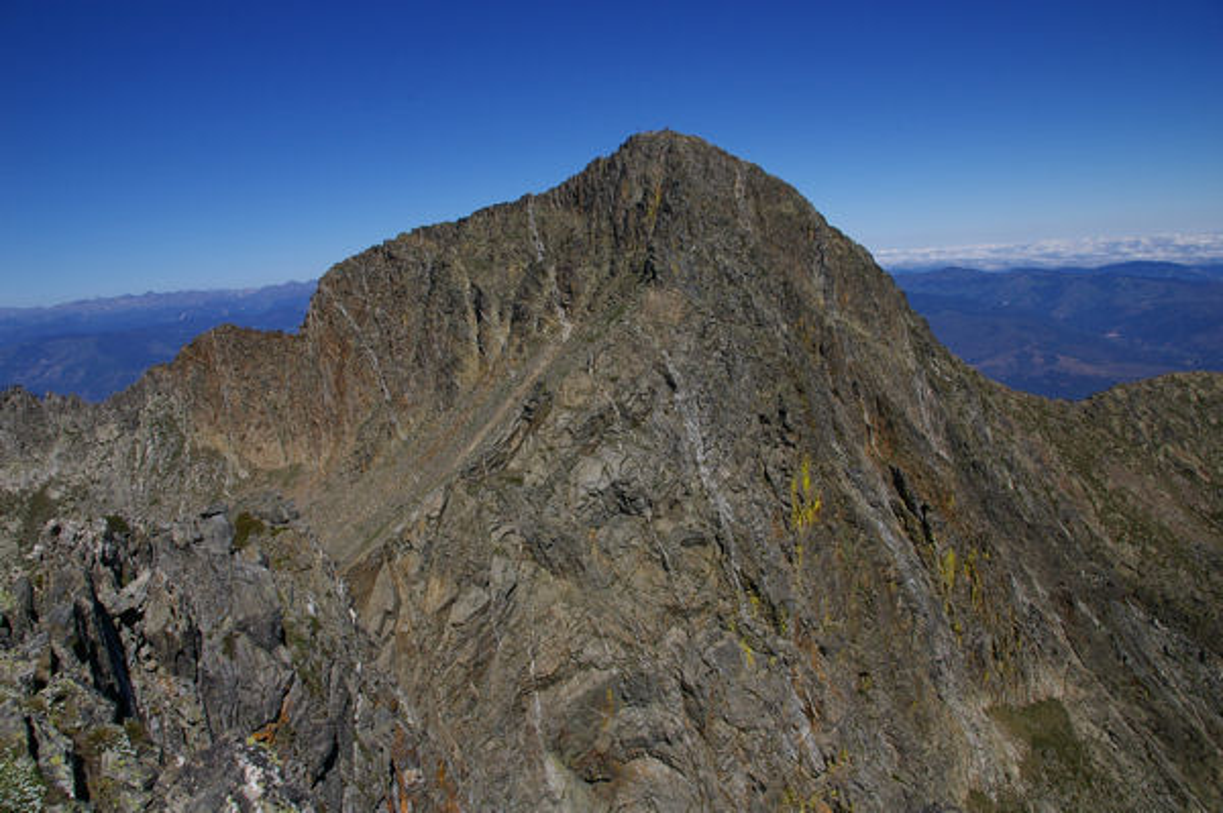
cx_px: 612
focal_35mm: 27
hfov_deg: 67.4
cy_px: 406
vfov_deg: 47.9
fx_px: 916
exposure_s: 1/350
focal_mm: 18
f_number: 11
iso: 200
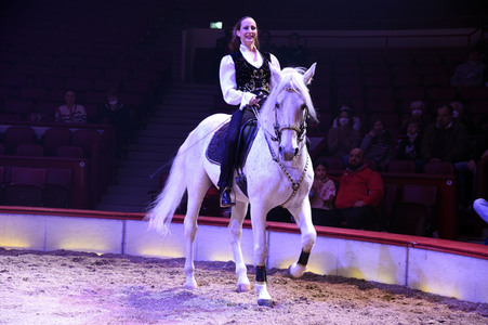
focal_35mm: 86
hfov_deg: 23.7
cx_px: 244
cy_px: 162
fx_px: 1165
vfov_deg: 15.9
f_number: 6.3
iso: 2000
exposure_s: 1/60
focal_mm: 86
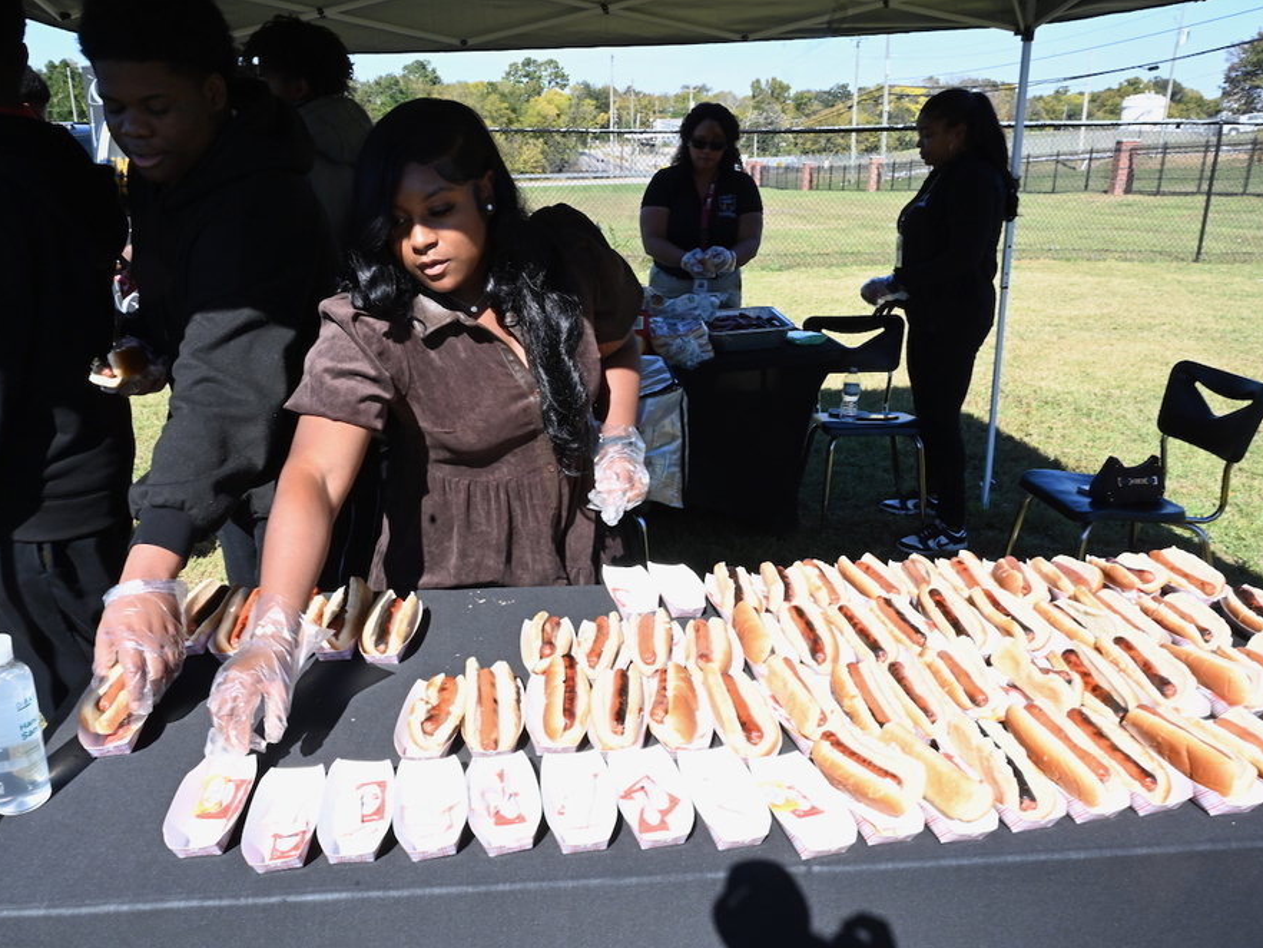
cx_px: 543
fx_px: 1079
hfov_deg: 60.4
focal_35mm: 30
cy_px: 474
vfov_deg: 47.4
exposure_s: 1/250
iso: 1600
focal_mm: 26.5
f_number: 22
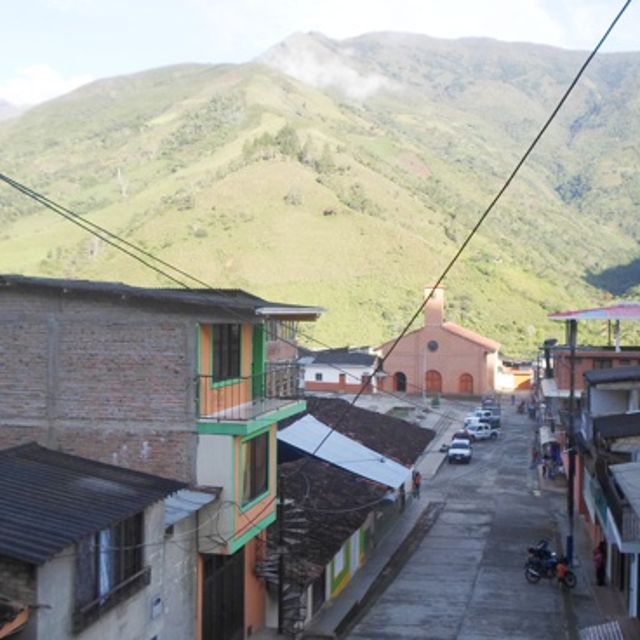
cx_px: 412
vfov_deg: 46.0
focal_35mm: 36
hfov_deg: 45.5
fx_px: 753
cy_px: 323
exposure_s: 1/350
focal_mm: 5.5
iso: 80
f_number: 2.7
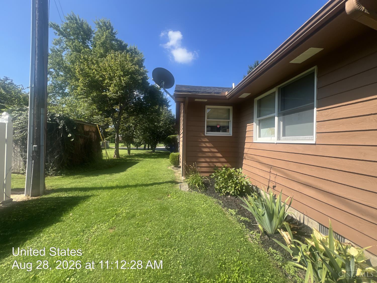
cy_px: 142
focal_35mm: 13
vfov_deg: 89.9
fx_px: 142
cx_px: 188
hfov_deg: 106.2
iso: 32
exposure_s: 1/515
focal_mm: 1.57
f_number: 1.8
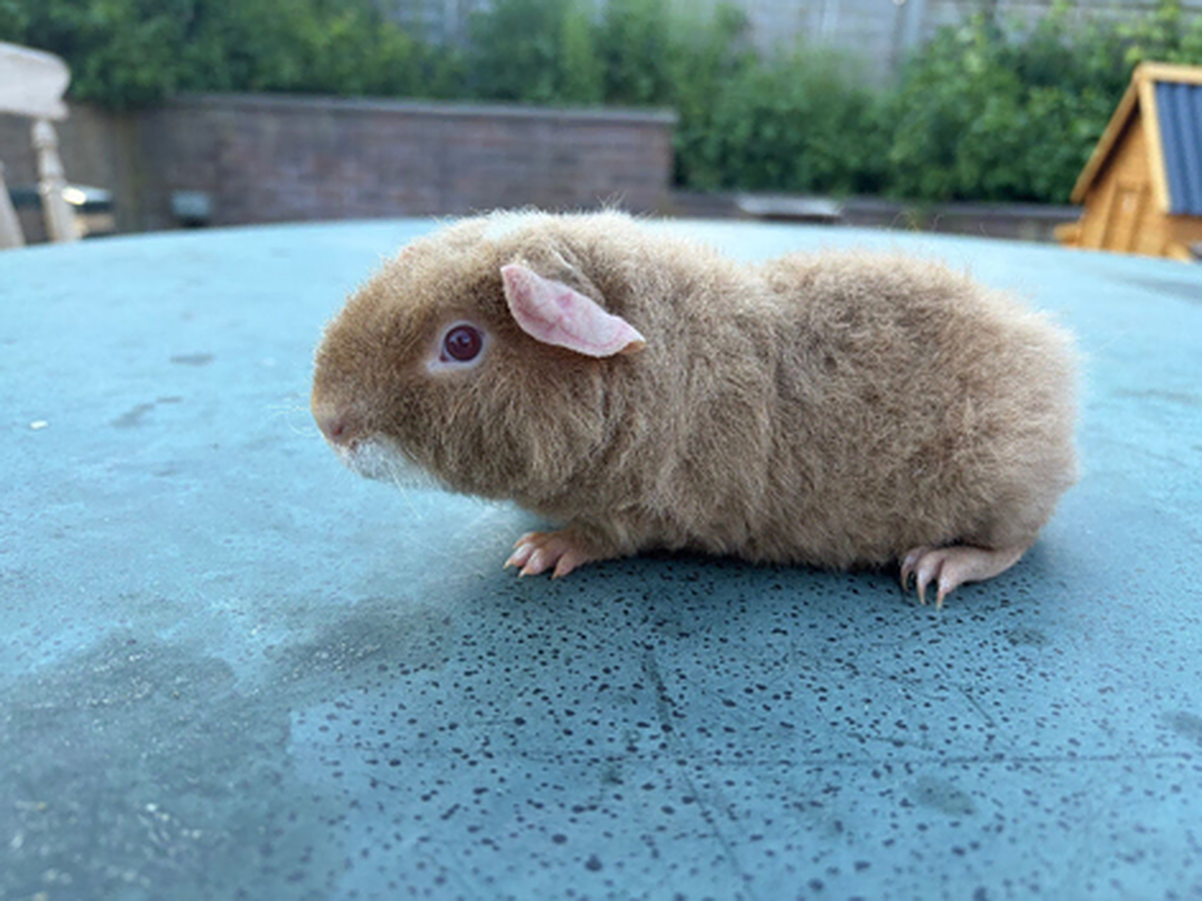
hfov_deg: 67.3
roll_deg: -2.4
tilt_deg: -18.6
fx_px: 903
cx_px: 601
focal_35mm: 26
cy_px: 450
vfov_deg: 53.0
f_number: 1.6
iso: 40
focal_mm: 5.96
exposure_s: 1/181
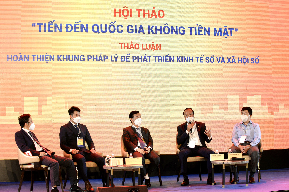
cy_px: 96
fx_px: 561
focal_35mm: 70
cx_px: 144
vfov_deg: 19.4
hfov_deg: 28.9
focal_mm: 70
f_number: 5.6
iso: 1000
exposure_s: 1/160
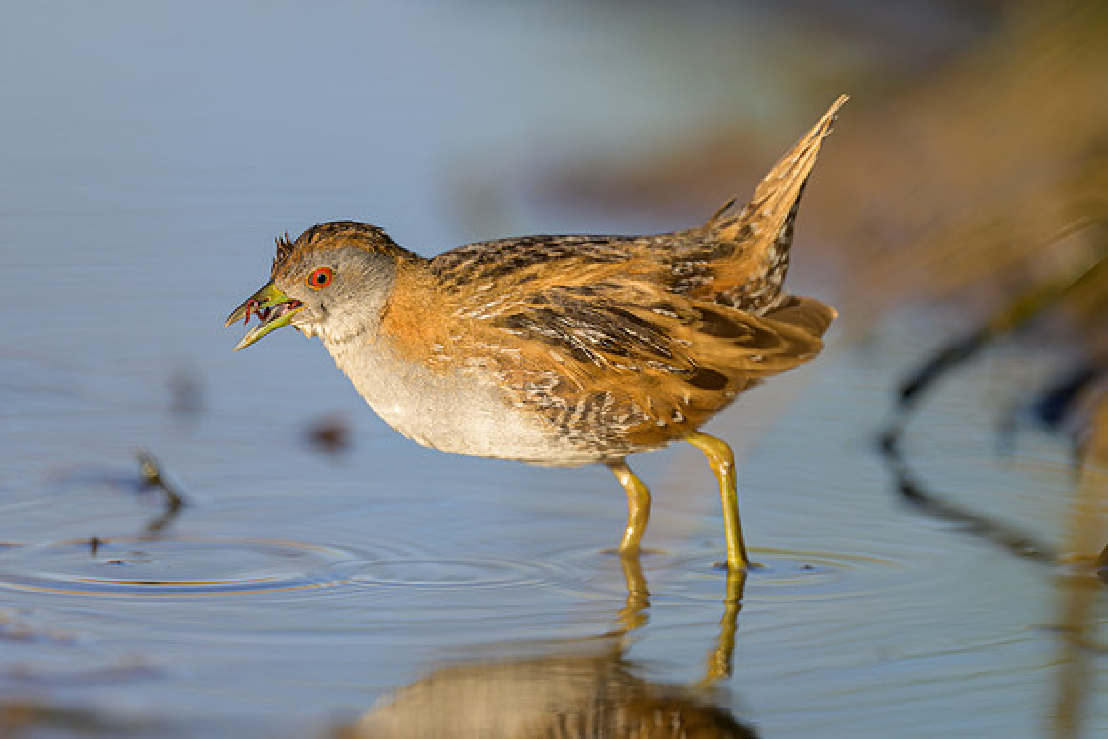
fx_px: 21627
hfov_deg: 2.9
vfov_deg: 2.0
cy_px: 586
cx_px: 246
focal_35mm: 703
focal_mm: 400
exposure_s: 1/1250
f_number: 2.8
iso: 140
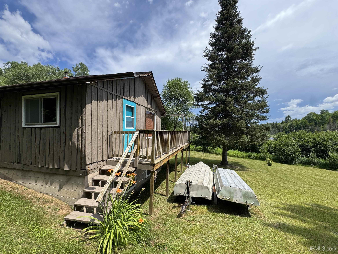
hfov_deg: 102.1
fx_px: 137
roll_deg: -0.1
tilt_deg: +1.7
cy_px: 127
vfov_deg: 85.7
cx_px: 169
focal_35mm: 14
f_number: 2.2
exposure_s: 1/1420
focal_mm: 2.22
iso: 40
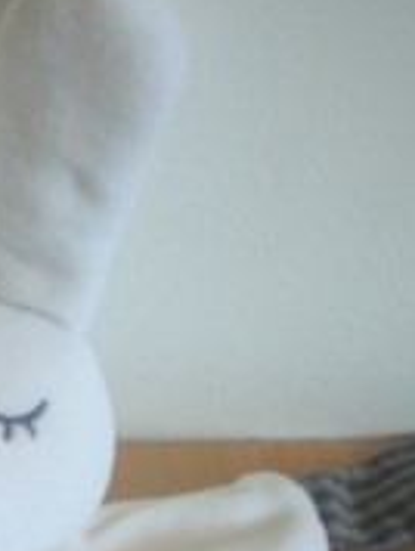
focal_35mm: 111
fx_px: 1770
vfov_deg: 16.6
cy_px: 740
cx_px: -59
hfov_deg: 13.1
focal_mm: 6.3
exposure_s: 1/56.6
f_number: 3.1
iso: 152
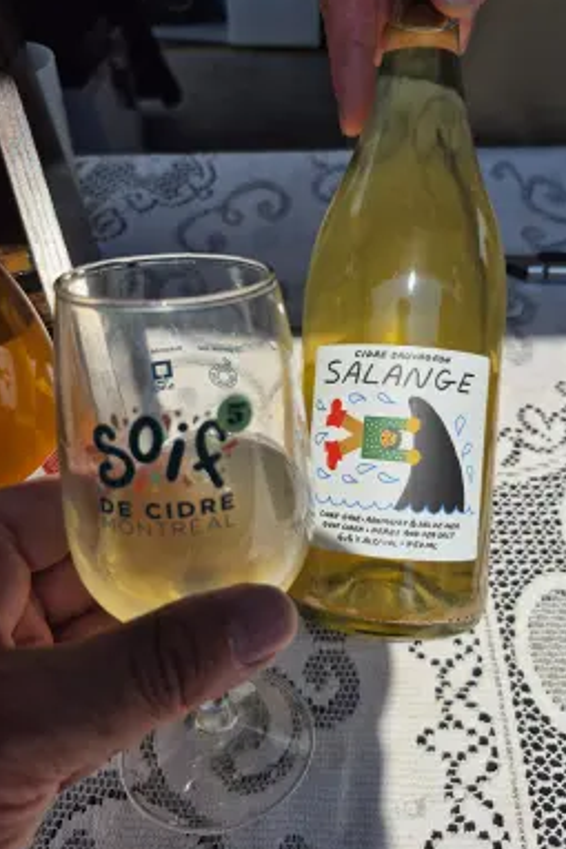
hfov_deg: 51.1
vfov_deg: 71.5
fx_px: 590
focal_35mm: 25
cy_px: 421
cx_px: 324
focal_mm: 5.4
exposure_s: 1/3088
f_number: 1.8
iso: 25
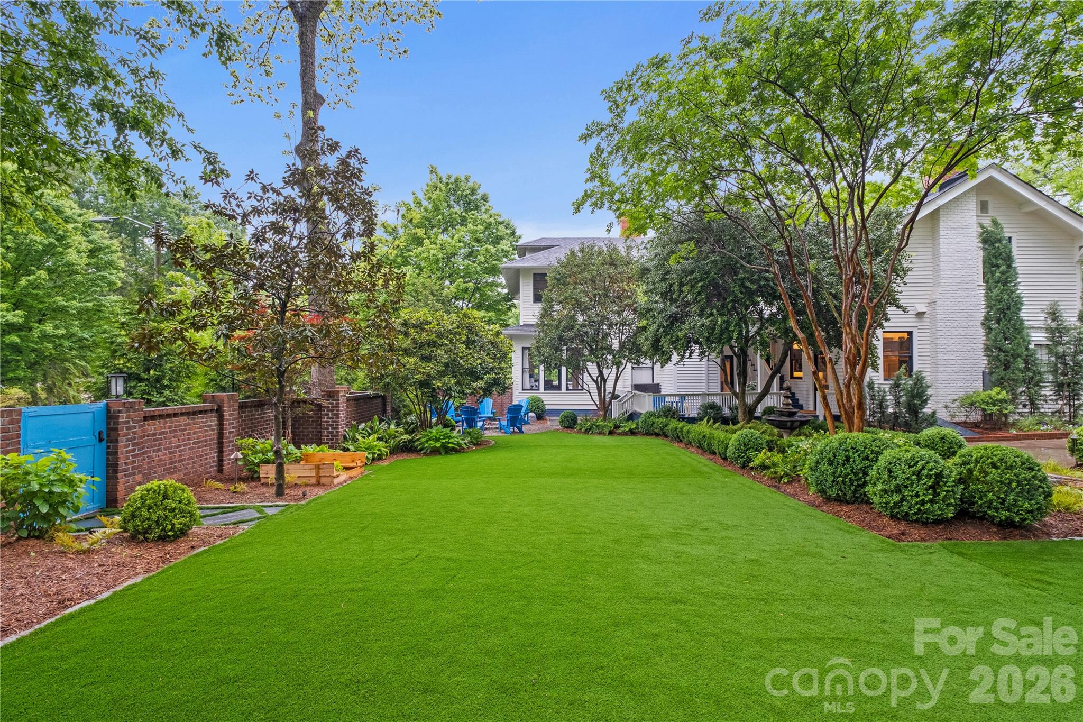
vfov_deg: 77.3
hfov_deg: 100.4
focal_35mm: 15
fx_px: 451
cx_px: 542
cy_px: 361
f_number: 7.1
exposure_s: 1/10
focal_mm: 10
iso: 1000
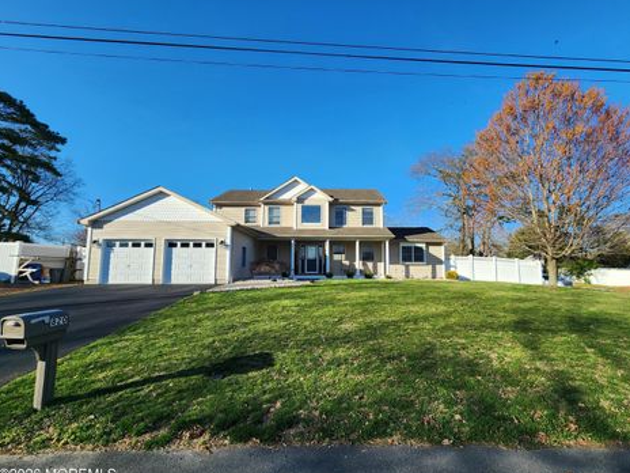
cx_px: 337
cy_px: 243
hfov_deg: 101.9
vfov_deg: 85.7
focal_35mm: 14
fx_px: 255
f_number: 2.2
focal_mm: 2.2
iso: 50
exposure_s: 1/1336
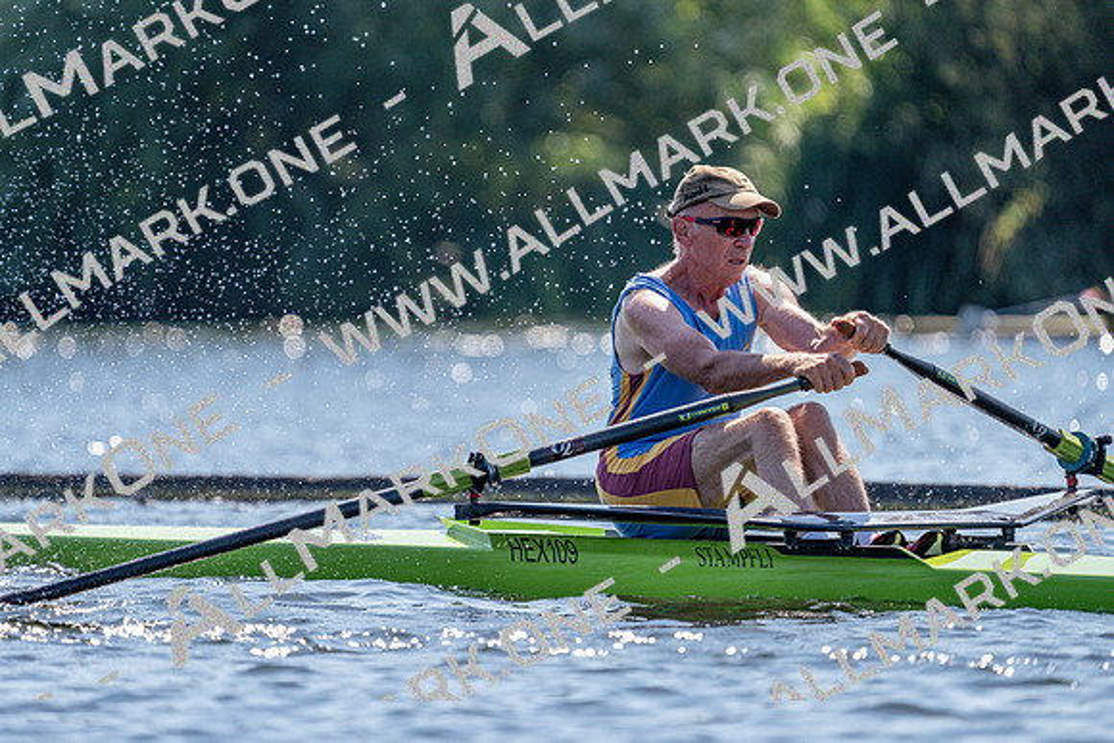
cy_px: 372
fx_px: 15258
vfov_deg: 2.8
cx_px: 557
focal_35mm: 493
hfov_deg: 4.2
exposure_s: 1/1600
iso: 320
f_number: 6.3
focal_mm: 493
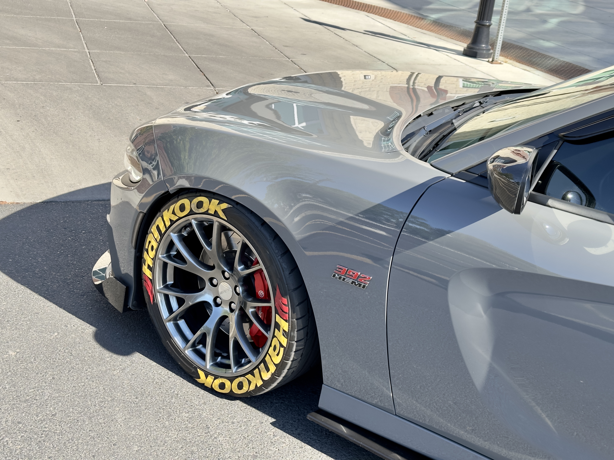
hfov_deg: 39.7
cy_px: 230
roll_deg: -5.6
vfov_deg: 30.3
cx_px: 307
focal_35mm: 48
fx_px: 851
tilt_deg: -21.9
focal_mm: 6.86
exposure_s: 1/1095
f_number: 1.78
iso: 64
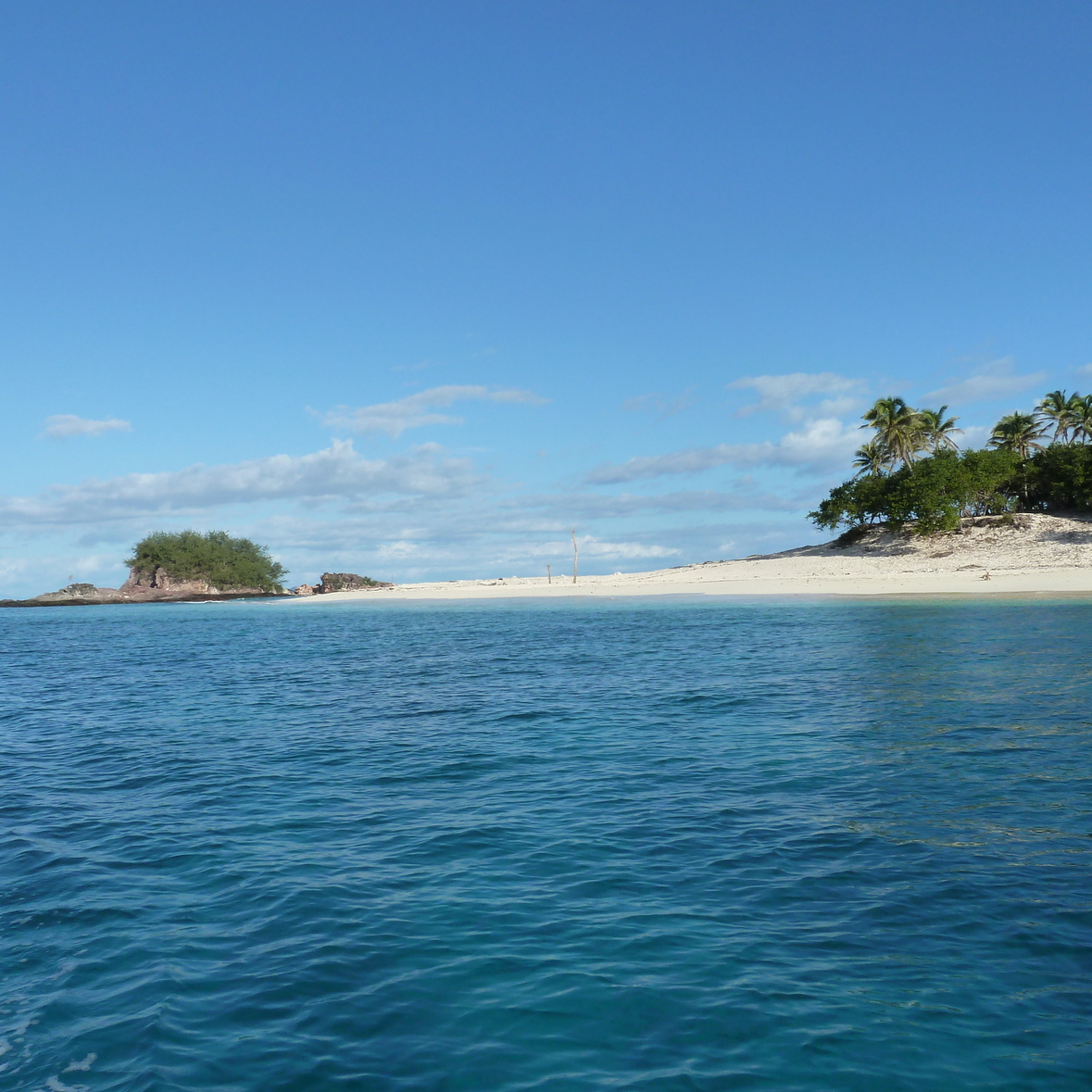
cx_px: 564
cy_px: 543
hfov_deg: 54.0
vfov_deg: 54.0
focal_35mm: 30
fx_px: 1071
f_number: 5
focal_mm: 4.1
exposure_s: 1/500
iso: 125
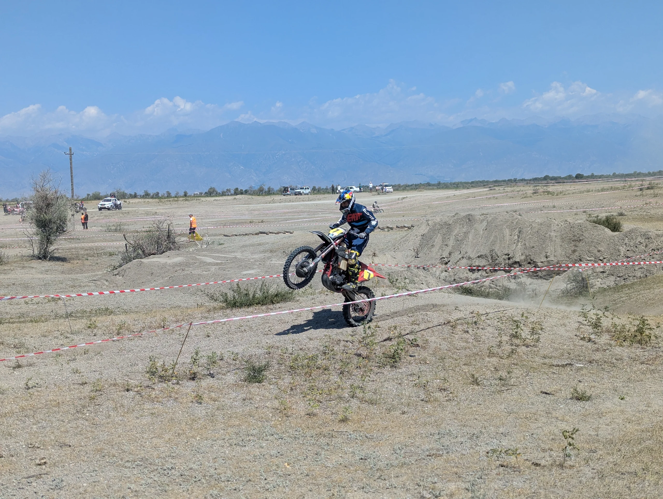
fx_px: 921
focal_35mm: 48
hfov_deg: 39.6
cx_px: 332
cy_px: 250
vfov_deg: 30.3
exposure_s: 1/2532
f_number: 1.85
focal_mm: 6.81
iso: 56
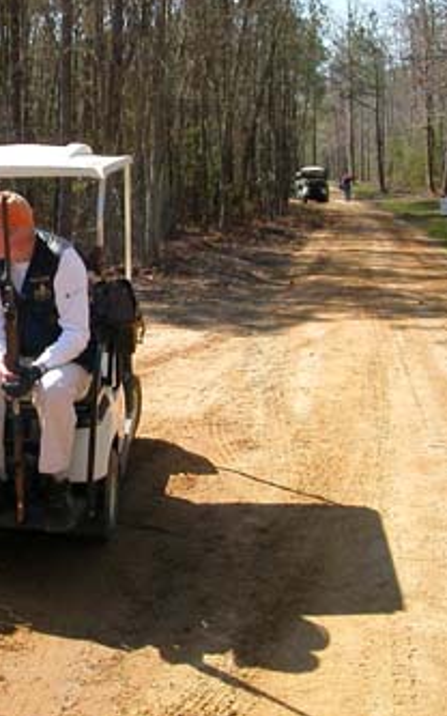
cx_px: 17
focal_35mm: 53
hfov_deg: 23.5
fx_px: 1033
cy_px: 355
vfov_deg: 38.2
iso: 100
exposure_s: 1/317
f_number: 4.5
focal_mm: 5.6
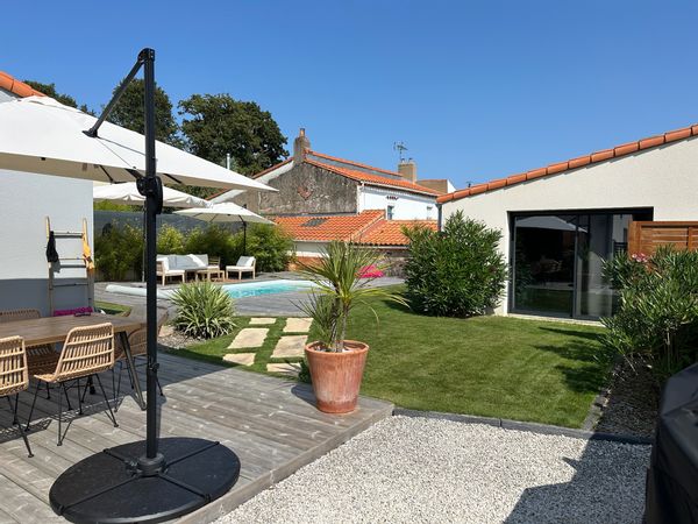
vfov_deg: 56.8
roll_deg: -0.4
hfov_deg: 71.6
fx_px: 484
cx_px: 349
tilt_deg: -2.3
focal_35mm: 24
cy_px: 262
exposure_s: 1/6623
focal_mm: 6.86
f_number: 1.78
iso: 80
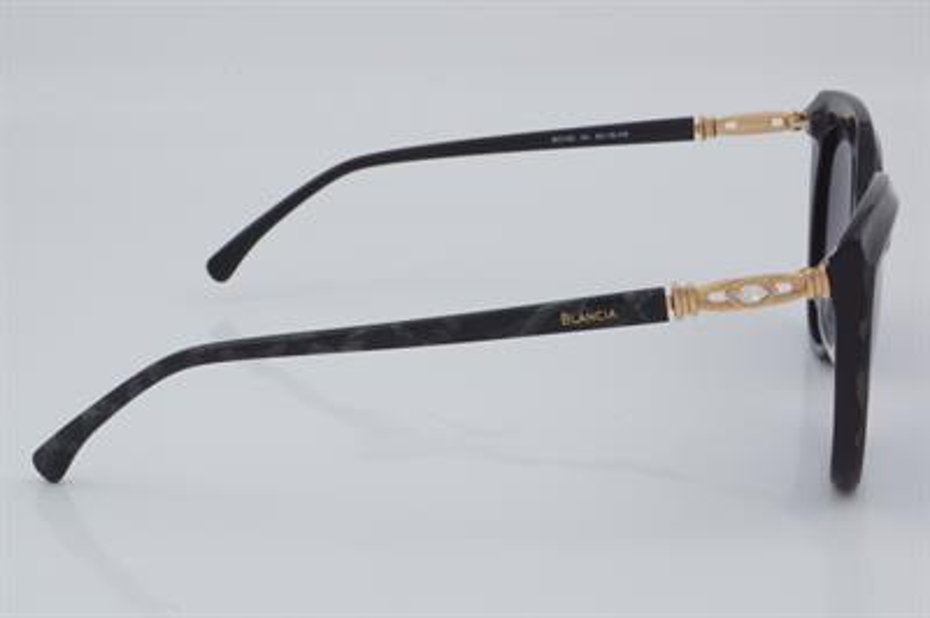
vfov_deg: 18.2
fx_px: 1936
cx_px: 465
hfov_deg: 27.0
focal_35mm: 75
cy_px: 309
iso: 100
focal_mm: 50
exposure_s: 1/4
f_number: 32
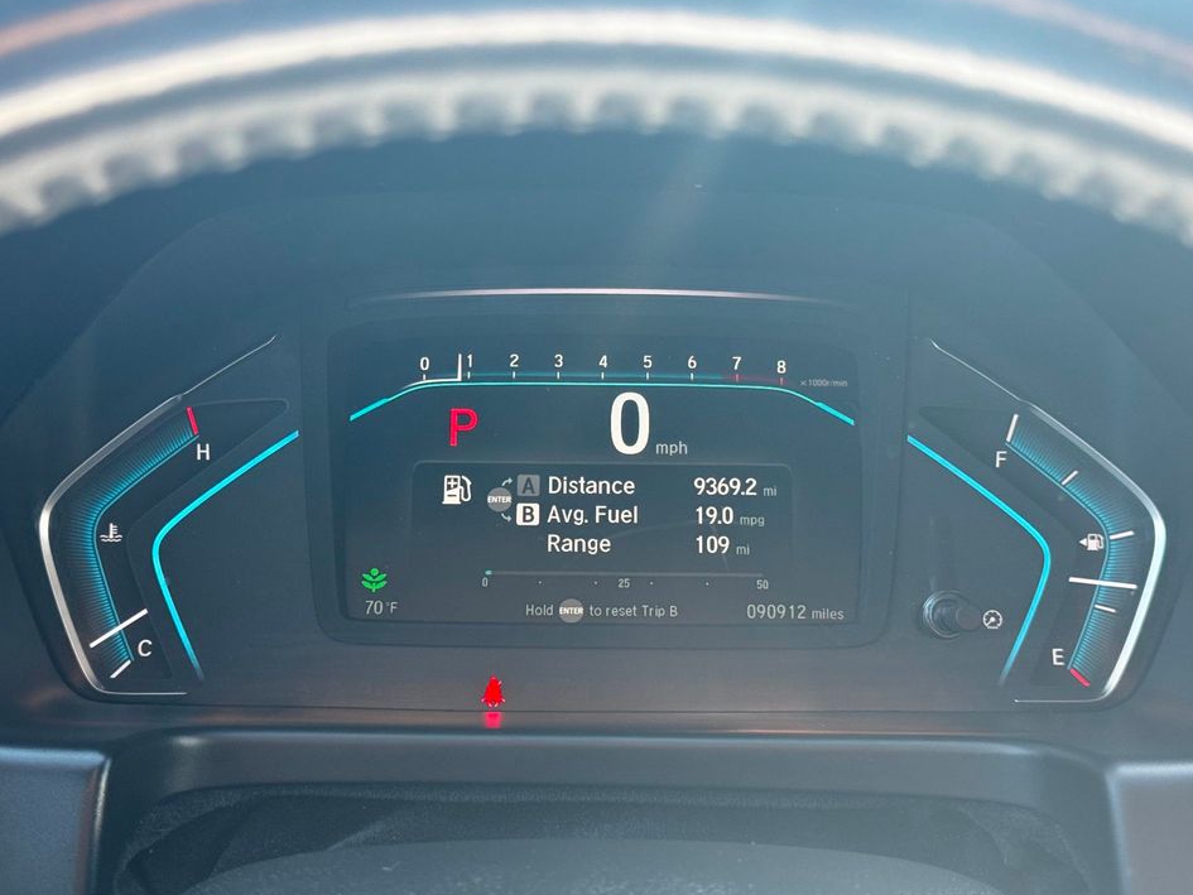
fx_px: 1792
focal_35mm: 52
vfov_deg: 28.0
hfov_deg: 36.8
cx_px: 606
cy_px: 467
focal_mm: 6.76
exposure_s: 1/165
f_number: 1.78
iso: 80
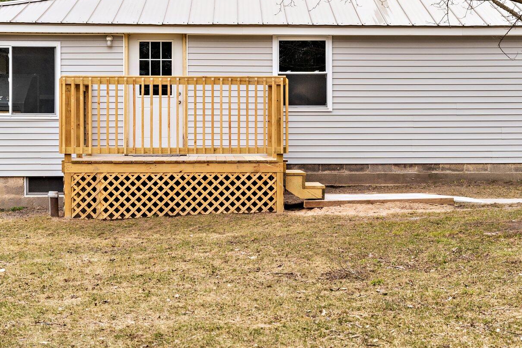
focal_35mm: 80
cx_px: 276
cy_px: 74
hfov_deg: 25.5
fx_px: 1153
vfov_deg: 17.0
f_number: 5.6
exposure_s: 1/320
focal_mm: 46.9
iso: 320
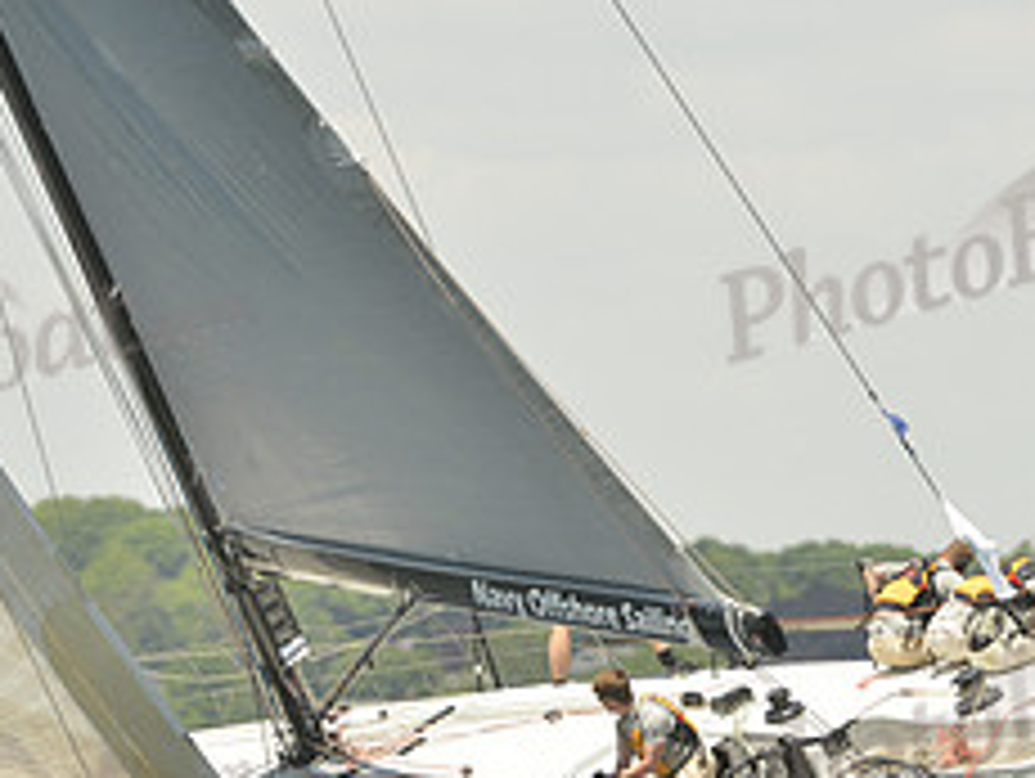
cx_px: 490
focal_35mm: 751
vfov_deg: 2.0
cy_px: 542
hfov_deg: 2.6
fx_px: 22478
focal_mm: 310
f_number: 4.5
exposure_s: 1/800
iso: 200
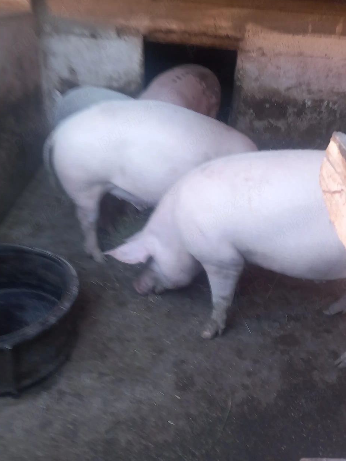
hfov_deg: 48.2
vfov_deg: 61.7
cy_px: 233
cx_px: 181
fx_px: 387
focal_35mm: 29
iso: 125
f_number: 1.8
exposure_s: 1/50
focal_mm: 4
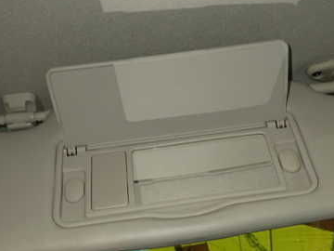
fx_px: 482
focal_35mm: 50
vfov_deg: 29.0
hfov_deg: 38.1
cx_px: 186
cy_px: 158
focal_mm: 5.4
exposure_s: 1/30
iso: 400
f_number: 2.3
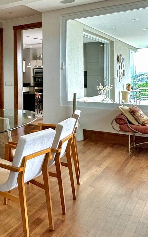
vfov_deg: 64.0
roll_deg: +0.7
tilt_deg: -3.1
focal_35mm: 29
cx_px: -57
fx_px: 187
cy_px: 95
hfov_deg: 30.7
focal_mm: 2.22
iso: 125
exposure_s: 1/120
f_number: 2.2
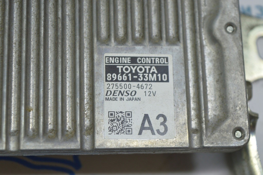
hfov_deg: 24.6
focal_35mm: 82
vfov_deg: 16.5
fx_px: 602
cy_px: 88
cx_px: 132
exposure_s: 1/50
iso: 400
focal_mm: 55
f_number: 5.6
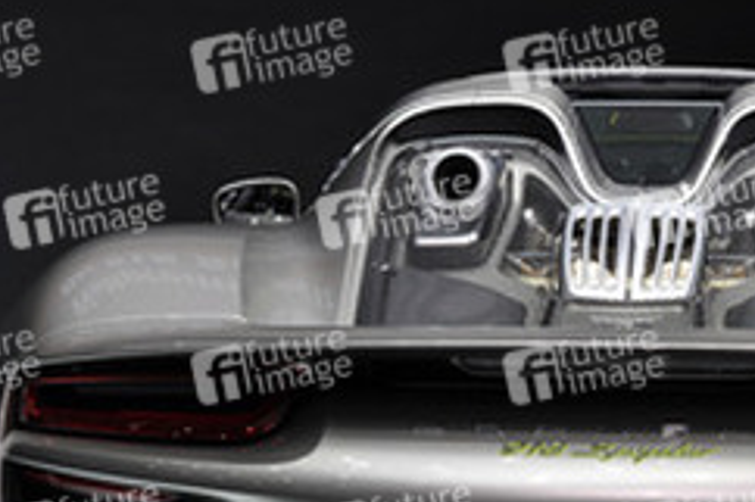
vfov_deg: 12.1
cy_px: 446
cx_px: 626
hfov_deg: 18.1
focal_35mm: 112
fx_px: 2347
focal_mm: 40
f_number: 7.1
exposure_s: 1/200
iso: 200
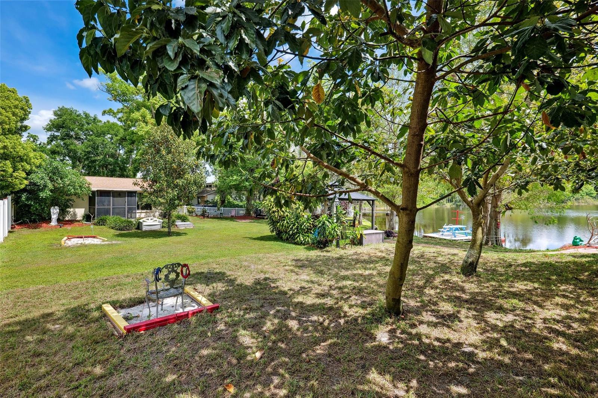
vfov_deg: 81.2
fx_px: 232
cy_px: 199
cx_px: 299
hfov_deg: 104.3
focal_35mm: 14
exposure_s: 1/160
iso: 400
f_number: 8
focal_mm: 14
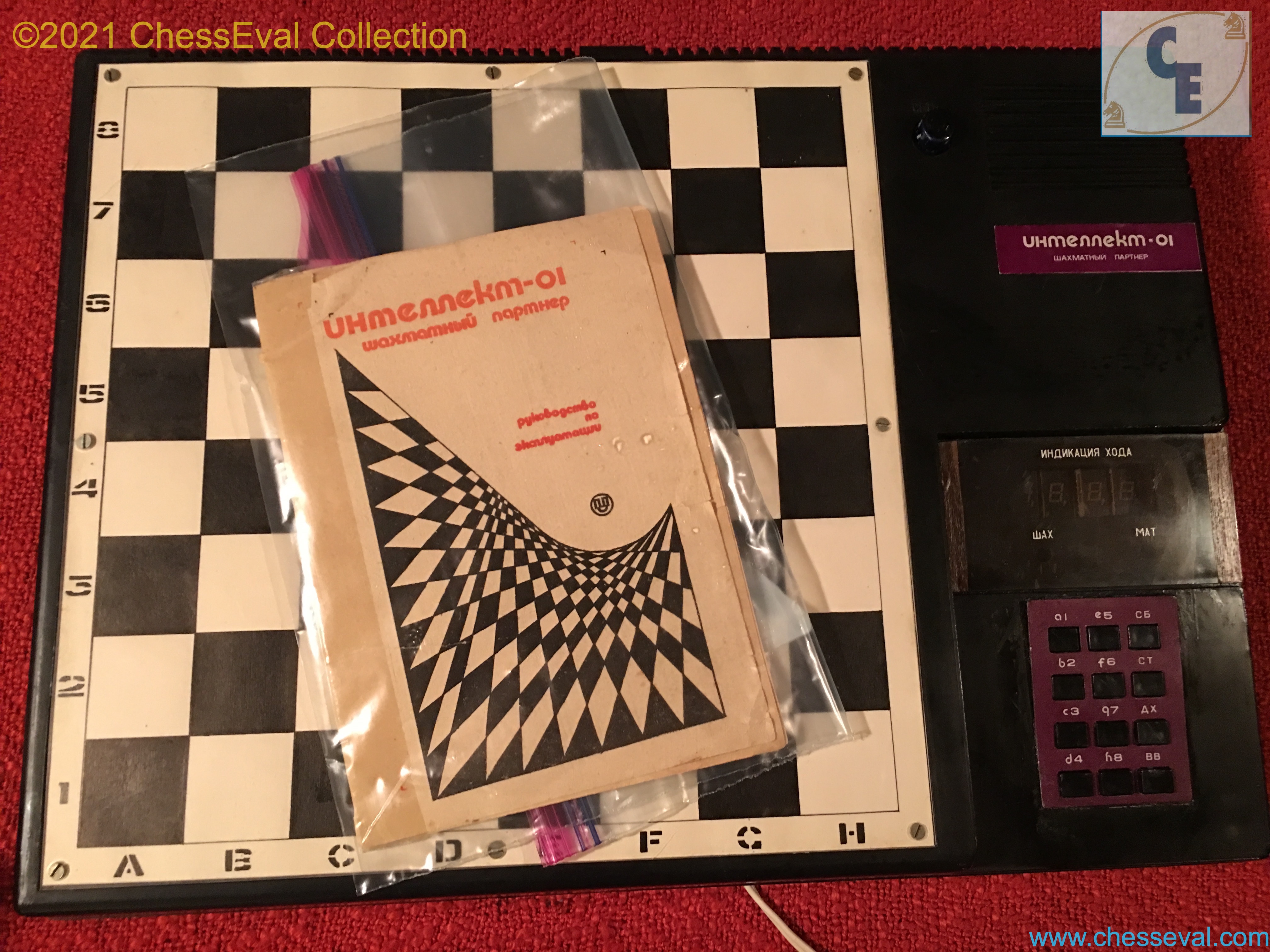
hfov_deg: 61.7
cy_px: 476
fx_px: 1064
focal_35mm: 29
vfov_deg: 48.2
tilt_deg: -78.4
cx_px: 635
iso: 80
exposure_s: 1/4
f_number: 2.2
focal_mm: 4.15
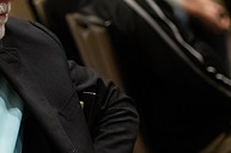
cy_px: 71
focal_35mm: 256
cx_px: 12
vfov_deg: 5.3
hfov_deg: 8.0
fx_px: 1640
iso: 5000
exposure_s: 1/160
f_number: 2.8
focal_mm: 85
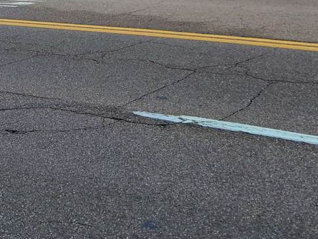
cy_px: -73
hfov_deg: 28.1
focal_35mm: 69
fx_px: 634
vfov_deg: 19.6
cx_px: 179
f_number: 2
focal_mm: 3.08
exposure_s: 1/734
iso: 50
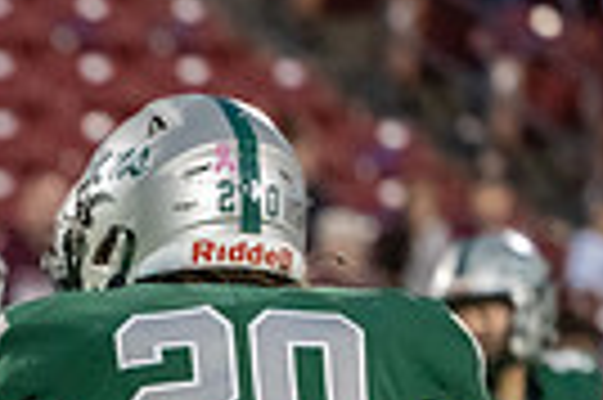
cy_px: 798
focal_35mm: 1187
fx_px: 19858
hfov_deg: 1.7
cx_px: -482
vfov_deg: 1.2
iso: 8000
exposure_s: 1/800
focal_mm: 274
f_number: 5.6
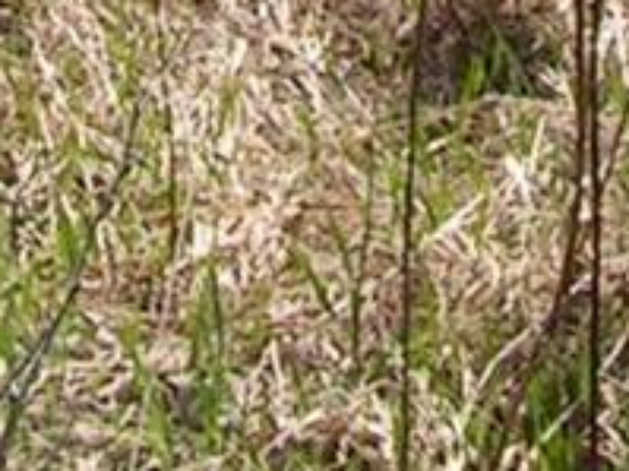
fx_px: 5212
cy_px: -1233
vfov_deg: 4.8
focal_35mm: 287
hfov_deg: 6.9
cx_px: 190
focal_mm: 6.3
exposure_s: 1/250
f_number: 5.6
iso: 50
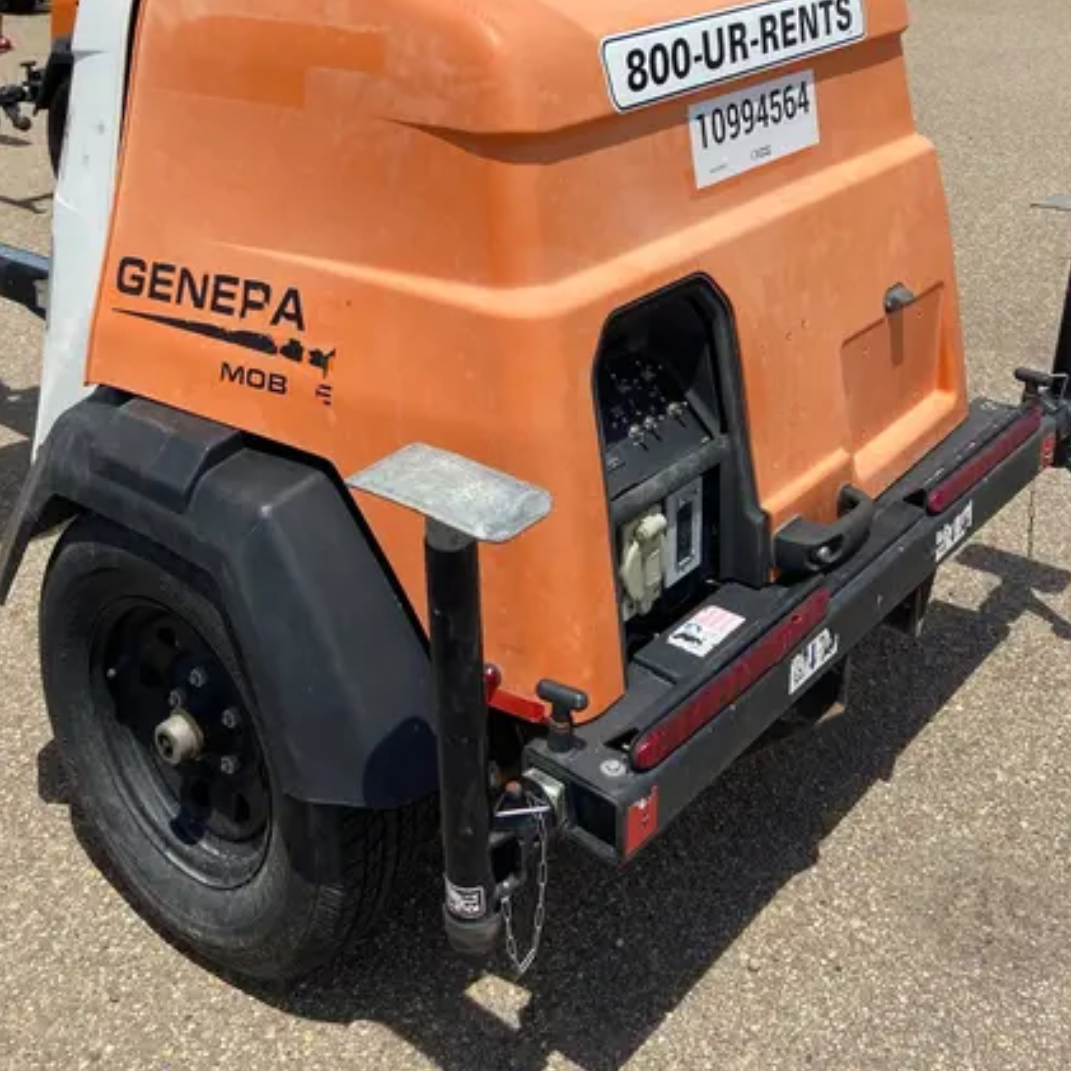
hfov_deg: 41.8
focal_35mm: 40
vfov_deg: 39.7
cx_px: 483
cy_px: 172
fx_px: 1400
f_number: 1.8
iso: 32
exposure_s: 1/3040
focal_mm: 4.25
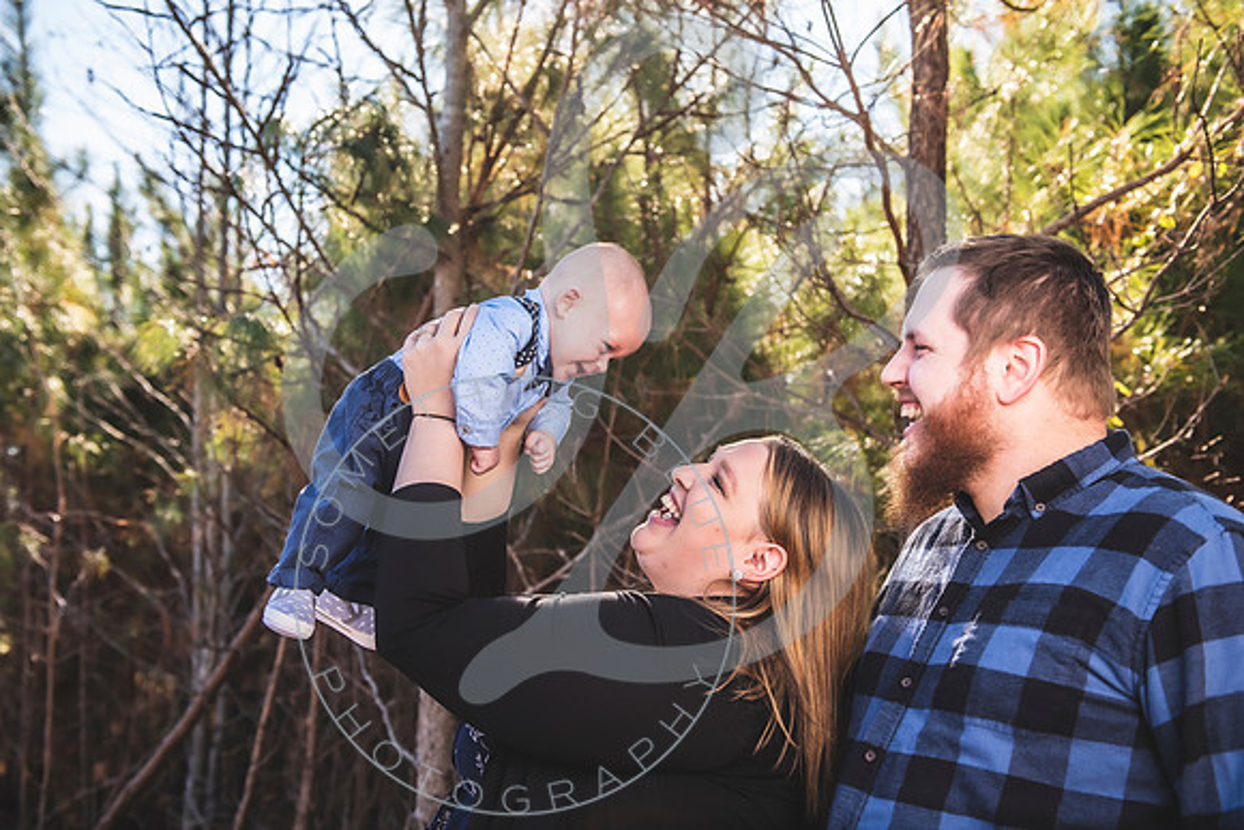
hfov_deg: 48.4
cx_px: 622
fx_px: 1382
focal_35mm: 40
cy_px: 415
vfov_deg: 33.4
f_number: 4
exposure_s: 1/250
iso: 100
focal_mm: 40
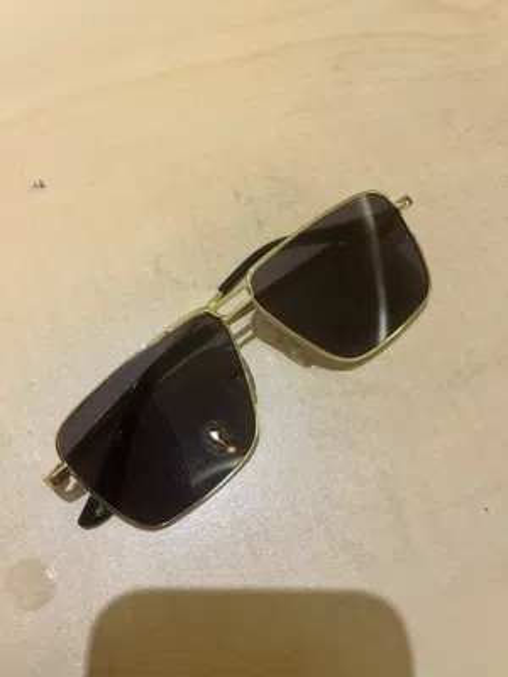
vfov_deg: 67.3
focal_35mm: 26
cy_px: 338
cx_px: 254
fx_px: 509
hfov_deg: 53.1
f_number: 1.6
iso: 100
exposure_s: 1/50
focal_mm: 5.1
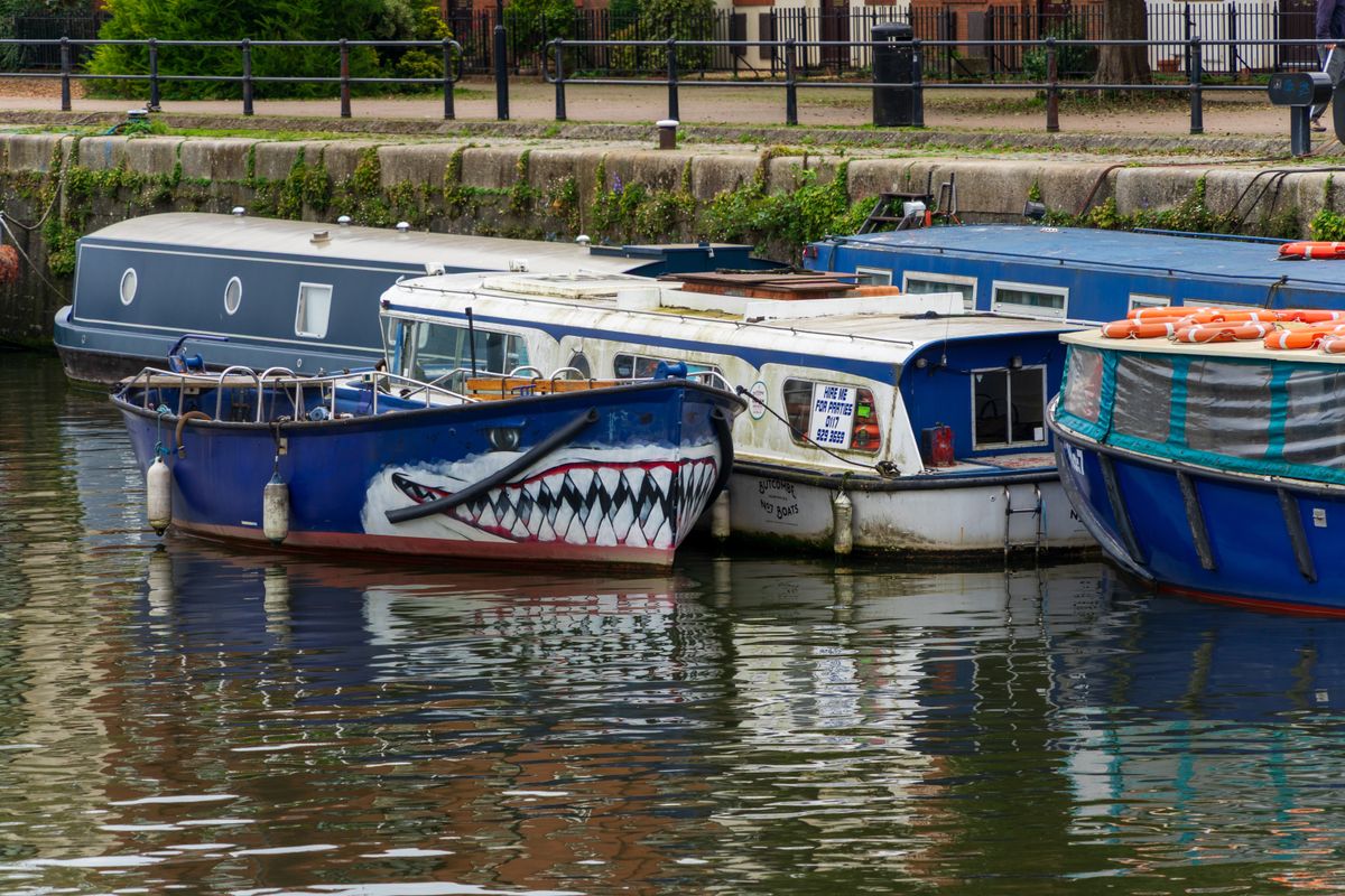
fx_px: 7472
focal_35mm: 200
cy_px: 448
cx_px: 672
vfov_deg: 6.9
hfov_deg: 10.3
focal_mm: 200
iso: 160
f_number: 6.3
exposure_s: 1/250
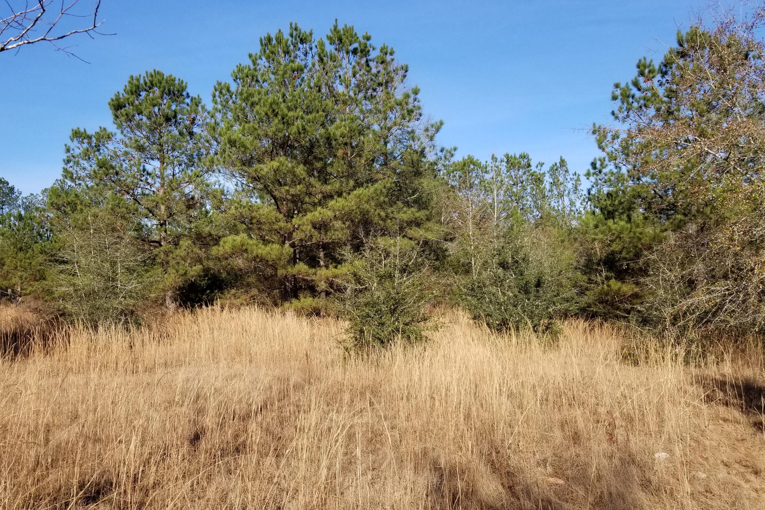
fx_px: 680
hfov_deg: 58.4
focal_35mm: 32
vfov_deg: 41.1
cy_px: 246
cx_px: 324
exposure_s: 1/2256
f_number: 1.7
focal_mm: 4.3
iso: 50
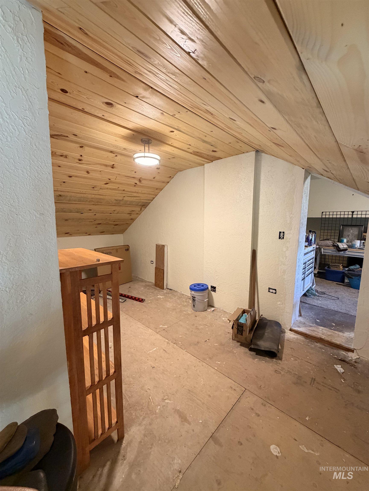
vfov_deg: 102.1
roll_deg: -0.6
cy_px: 246
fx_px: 199
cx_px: 184
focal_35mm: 14
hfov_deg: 85.7
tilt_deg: -7.7
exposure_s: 1/60
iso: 500
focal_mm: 2.22
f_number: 2.2
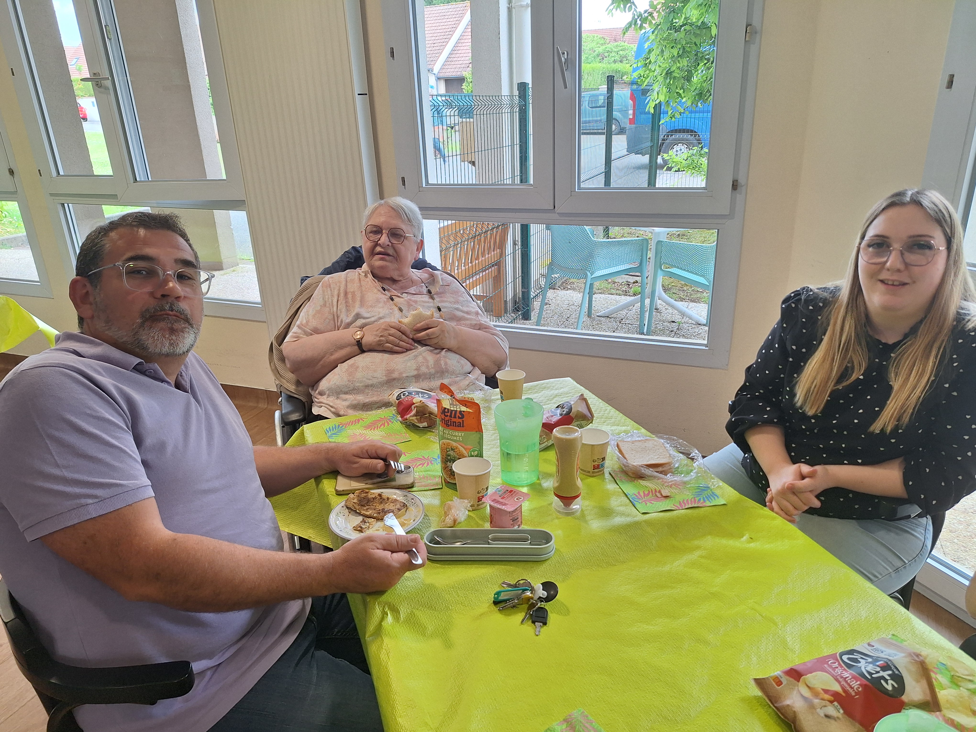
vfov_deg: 58.9
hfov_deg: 73.9
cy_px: 366
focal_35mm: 23
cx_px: 488
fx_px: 648
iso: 64
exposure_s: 1/100
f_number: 1.8
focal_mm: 5.54
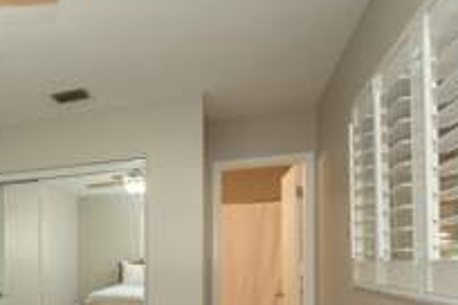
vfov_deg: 38.0
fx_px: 420
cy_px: 258
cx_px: 20
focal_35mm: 33
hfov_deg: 49.0
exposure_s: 1/80
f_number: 8
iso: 1250
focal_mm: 14
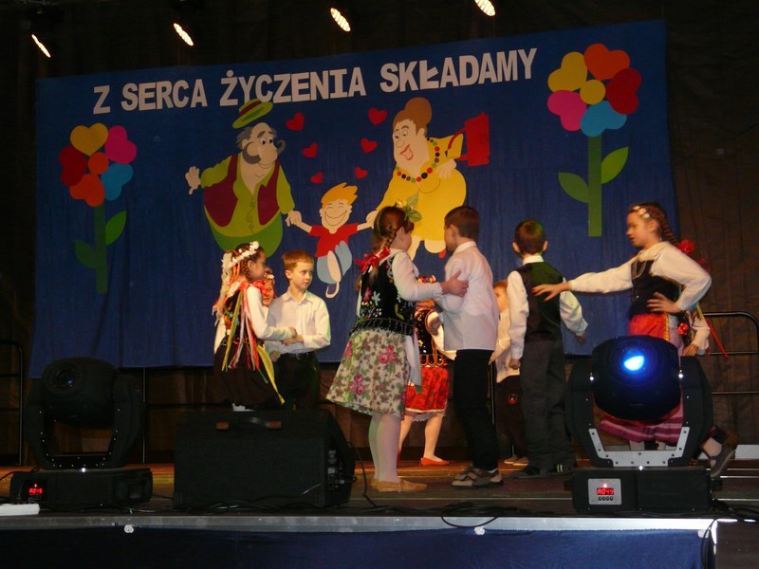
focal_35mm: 58
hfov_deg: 33.2
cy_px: 284
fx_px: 1272
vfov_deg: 25.2
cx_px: 380
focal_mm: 9.5
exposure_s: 1/50
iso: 250
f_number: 3.2
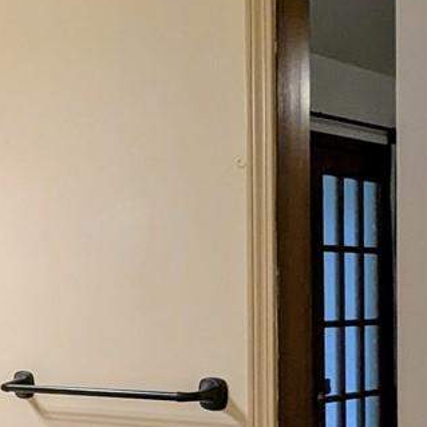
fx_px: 991
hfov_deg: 22.6
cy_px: 380
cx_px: -68
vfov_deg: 23.7
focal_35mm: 71
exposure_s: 1/60
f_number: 2.2
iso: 66
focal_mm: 2.35
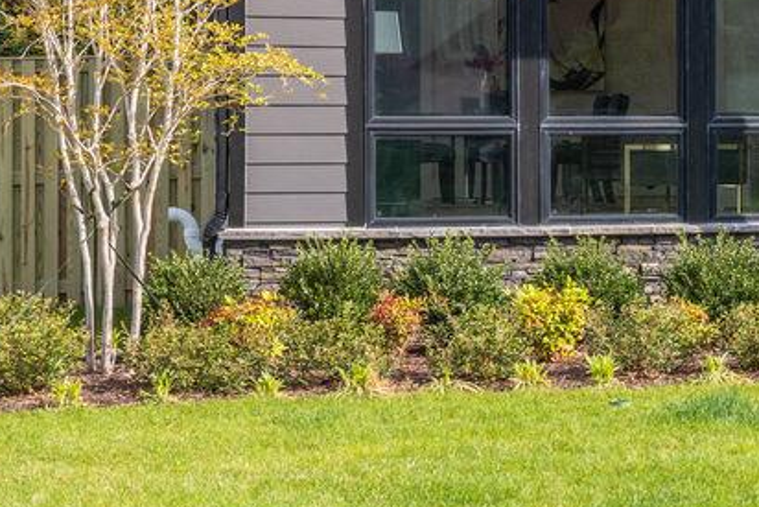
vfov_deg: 10.3
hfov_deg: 14.1
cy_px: 2
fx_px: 2786
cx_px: 1269
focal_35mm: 132
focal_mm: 31.5
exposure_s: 1/250
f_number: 8
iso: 200
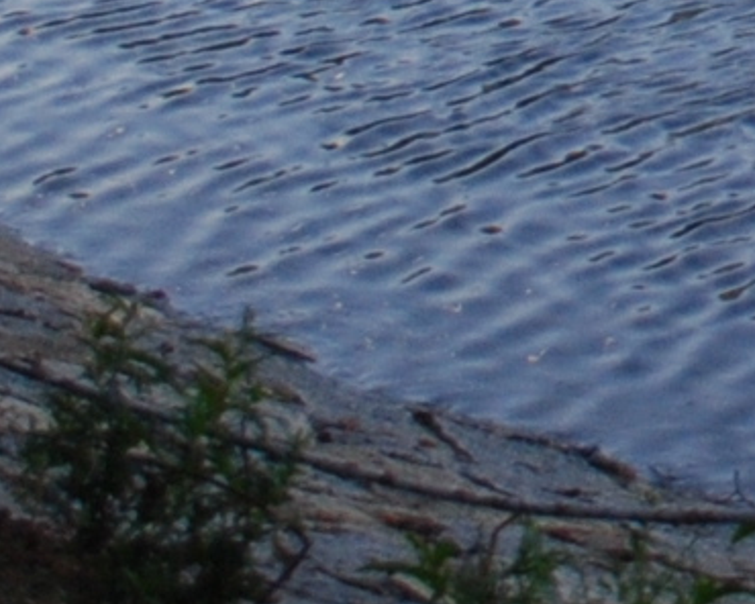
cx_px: 2200
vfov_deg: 5.9
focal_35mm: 243
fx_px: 5430
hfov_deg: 7.2
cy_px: -1277
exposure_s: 1/60
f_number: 4
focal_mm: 22
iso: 320
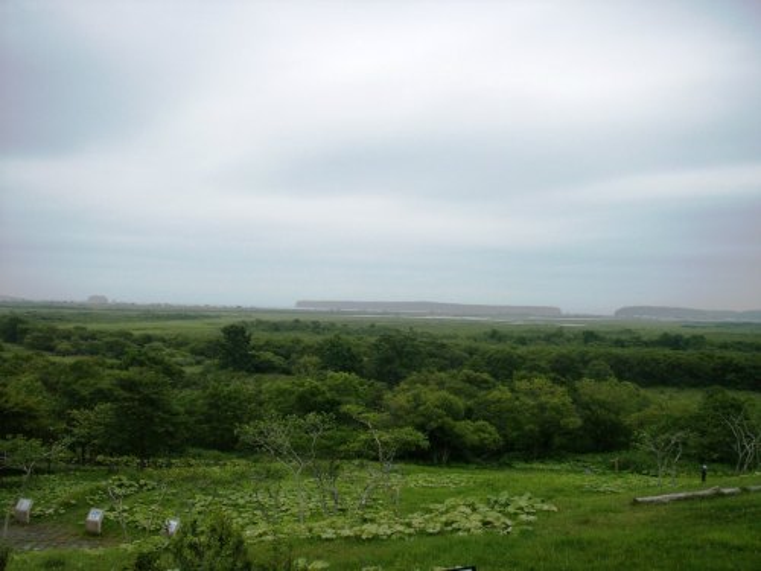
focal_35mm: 37
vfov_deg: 38.7
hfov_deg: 50.1
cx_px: 380
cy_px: 286
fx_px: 813
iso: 50
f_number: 3.5
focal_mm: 7.7
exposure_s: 1/200
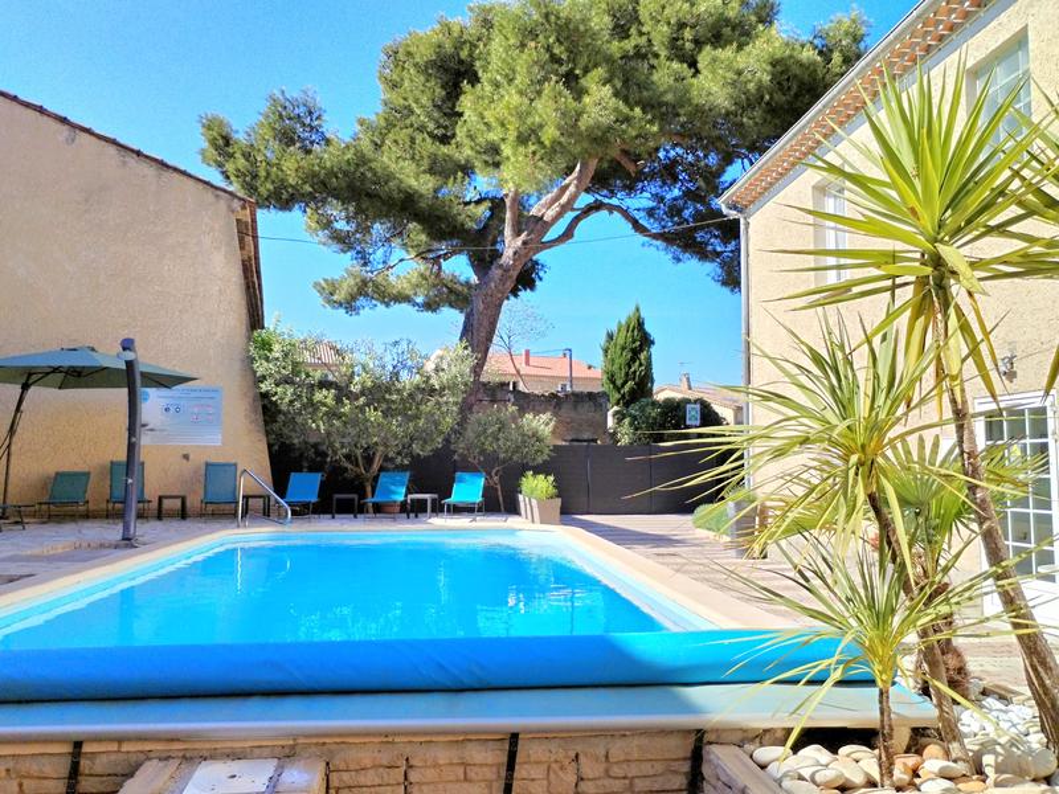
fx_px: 887
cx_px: 530
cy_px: 397
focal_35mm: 29
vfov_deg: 48.2
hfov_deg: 61.7
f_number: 1.8
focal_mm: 4.75
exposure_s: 1/1530
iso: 100
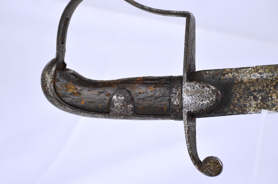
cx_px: 120
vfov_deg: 9.3
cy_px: 89
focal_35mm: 147
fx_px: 1130
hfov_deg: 14.0
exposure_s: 1/250
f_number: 5.6
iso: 450
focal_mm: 85
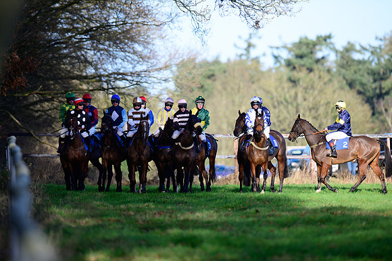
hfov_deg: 5.2
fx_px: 4353
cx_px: 196
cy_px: 130
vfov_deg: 3.4
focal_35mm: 400
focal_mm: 400
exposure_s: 1/1600
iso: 400
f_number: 5
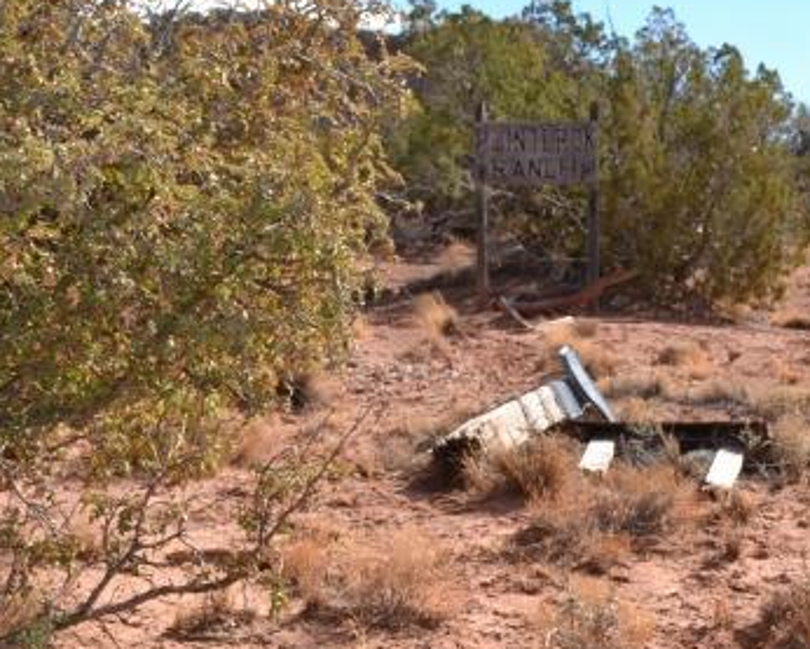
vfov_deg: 19.5
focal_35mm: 78
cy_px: 142
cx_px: 356
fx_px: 1870
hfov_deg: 24.4
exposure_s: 1/200
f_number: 8
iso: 100
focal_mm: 24
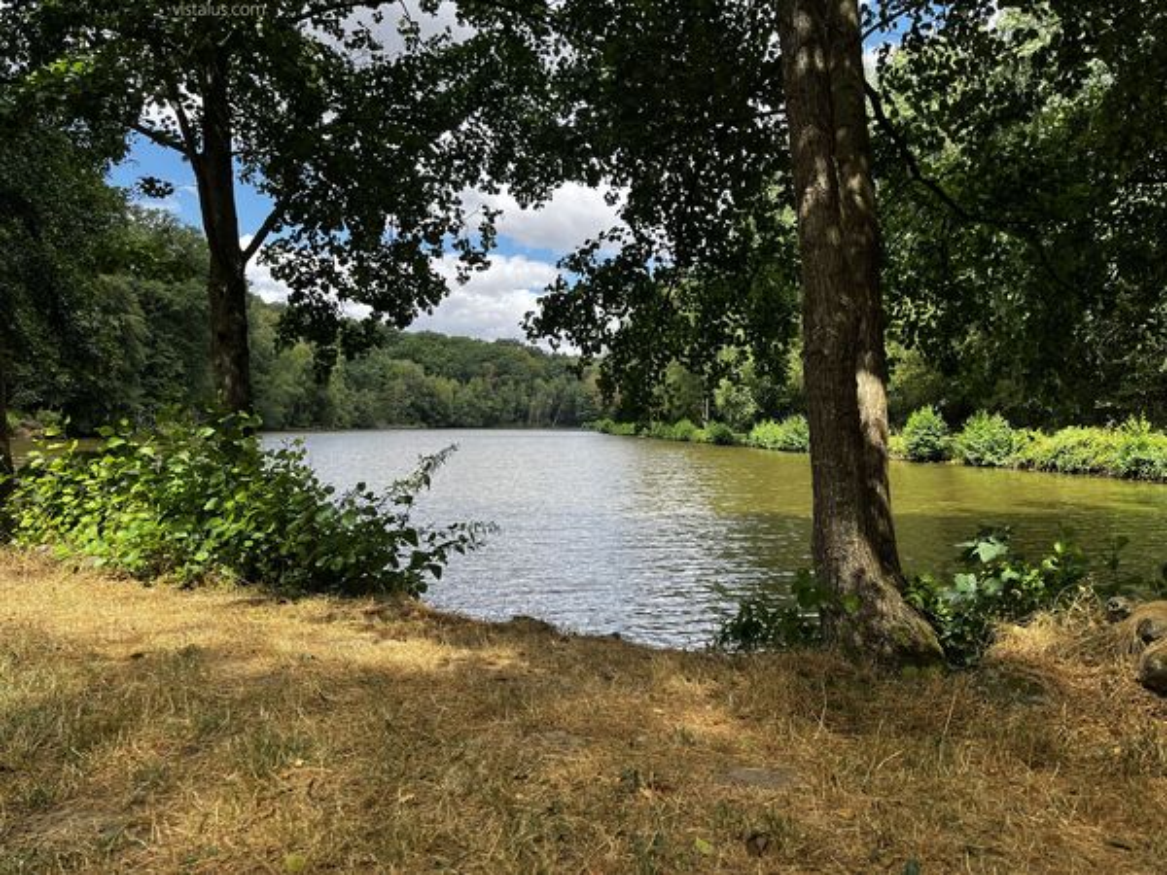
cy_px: 438
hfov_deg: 67.3
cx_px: 584
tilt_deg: -1.6
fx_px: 877
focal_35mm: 26
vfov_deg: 53.1
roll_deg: -0.6
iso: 50
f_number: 1.6
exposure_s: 1/1186
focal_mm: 5.1
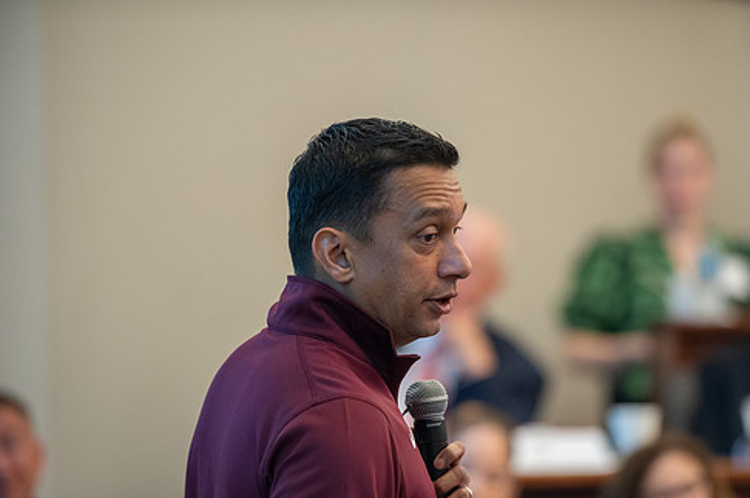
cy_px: 294
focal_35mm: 227
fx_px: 4724
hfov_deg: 9.1
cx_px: 443
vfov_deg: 6.0
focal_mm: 190
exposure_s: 1/125
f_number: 2.8
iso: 2000
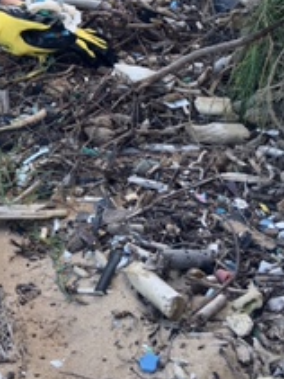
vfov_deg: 20.3
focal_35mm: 88
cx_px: -68
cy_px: -117
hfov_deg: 16.0
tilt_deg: -4.0
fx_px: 964
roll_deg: +1.0
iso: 25
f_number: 2.2
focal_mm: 4.15
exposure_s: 1/124
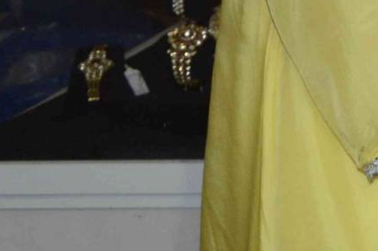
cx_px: 937
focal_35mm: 232
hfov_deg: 8.1
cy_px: -267
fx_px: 2434
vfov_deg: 5.8
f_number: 8
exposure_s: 1/200
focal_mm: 28
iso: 800
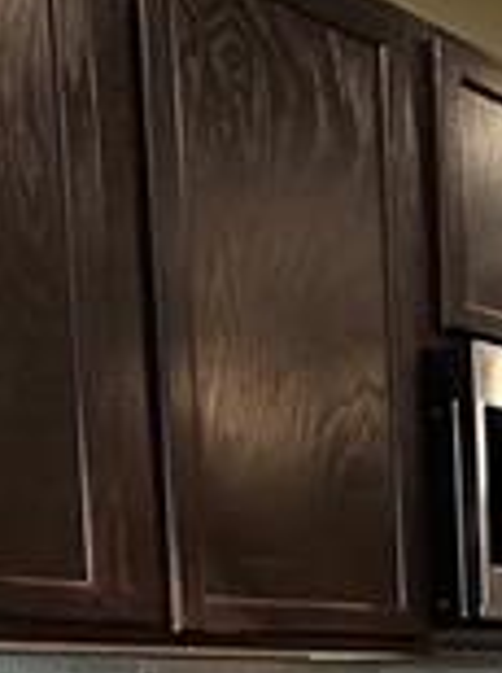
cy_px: 861
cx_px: 764
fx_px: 1357
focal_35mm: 70
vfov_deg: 24.5
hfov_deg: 18.4
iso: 500
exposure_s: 1/60
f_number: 2.2
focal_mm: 2.22
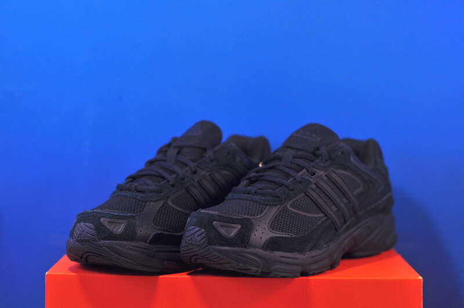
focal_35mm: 75
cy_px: 154
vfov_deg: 18.1
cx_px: 232
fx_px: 965
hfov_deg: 27.0
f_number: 2.5
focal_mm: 50
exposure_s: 1/320
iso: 250
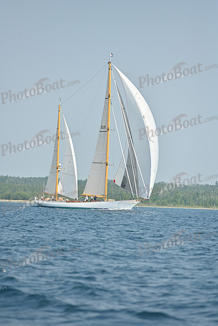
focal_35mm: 200
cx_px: 109
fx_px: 1815
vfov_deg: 10.3
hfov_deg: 6.9
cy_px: 163
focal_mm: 200
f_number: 4.5
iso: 320
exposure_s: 1/5000
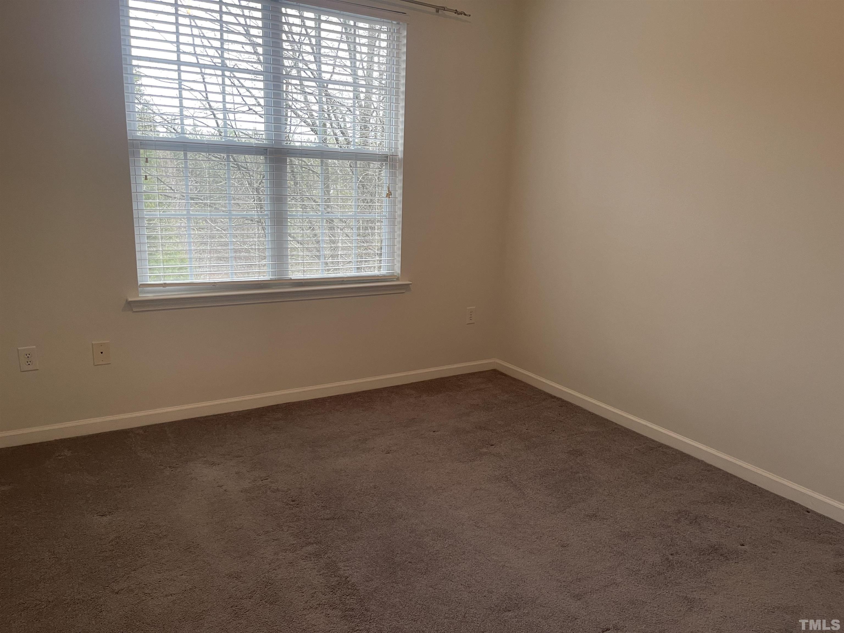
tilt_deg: -12.4
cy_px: 316
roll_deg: -1.8
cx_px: 422
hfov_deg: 67.3
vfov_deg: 53.1
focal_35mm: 26
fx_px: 634
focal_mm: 5.1
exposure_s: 1/60
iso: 80
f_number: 1.6
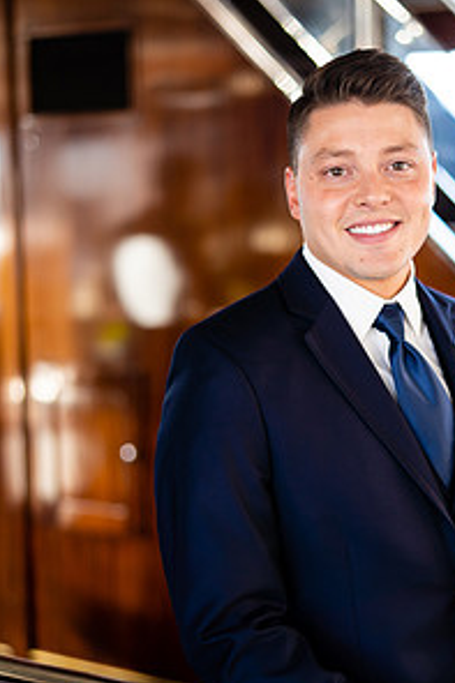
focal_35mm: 76
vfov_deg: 26.6
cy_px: 406
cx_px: 337
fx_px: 1442
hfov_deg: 17.8
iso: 160
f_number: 1.4
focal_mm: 50
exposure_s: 1/320
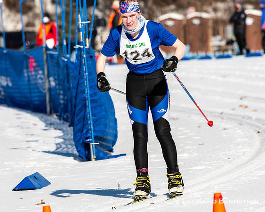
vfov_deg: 3.1
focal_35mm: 507
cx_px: 106
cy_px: 106
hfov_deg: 3.8
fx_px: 3974
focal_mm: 300
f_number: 8
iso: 400
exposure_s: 1/2000
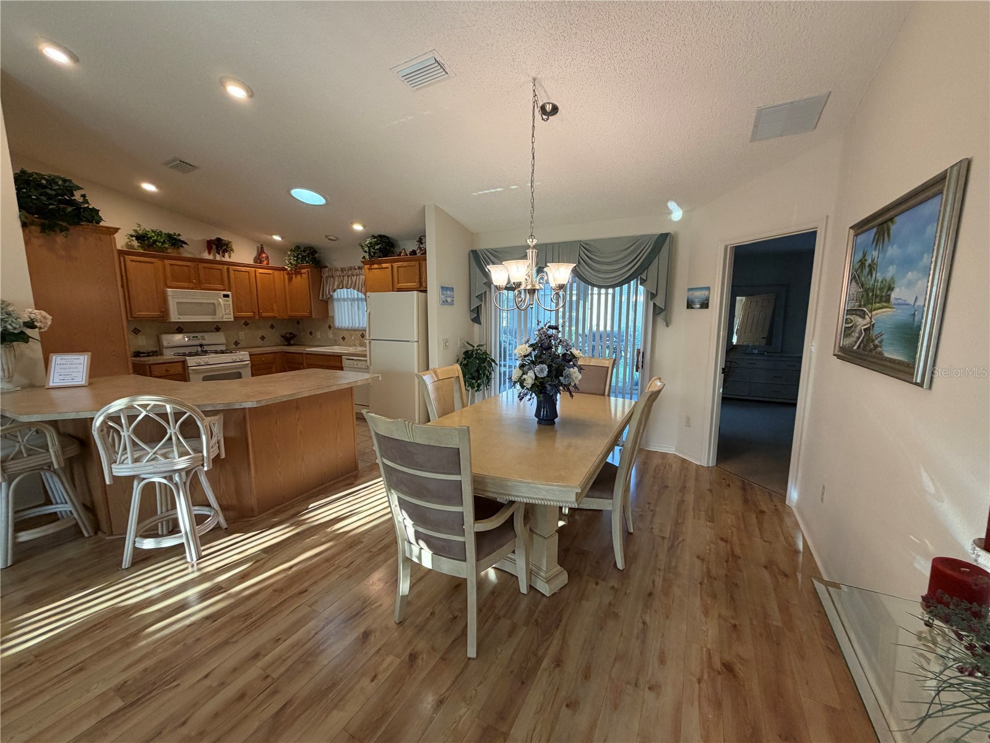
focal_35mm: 14
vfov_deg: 85.7
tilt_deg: -9.7
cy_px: 372
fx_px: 400
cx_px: 495
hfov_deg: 102.1
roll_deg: -0.2
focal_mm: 2.22
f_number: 2.2
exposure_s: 1/60
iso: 200
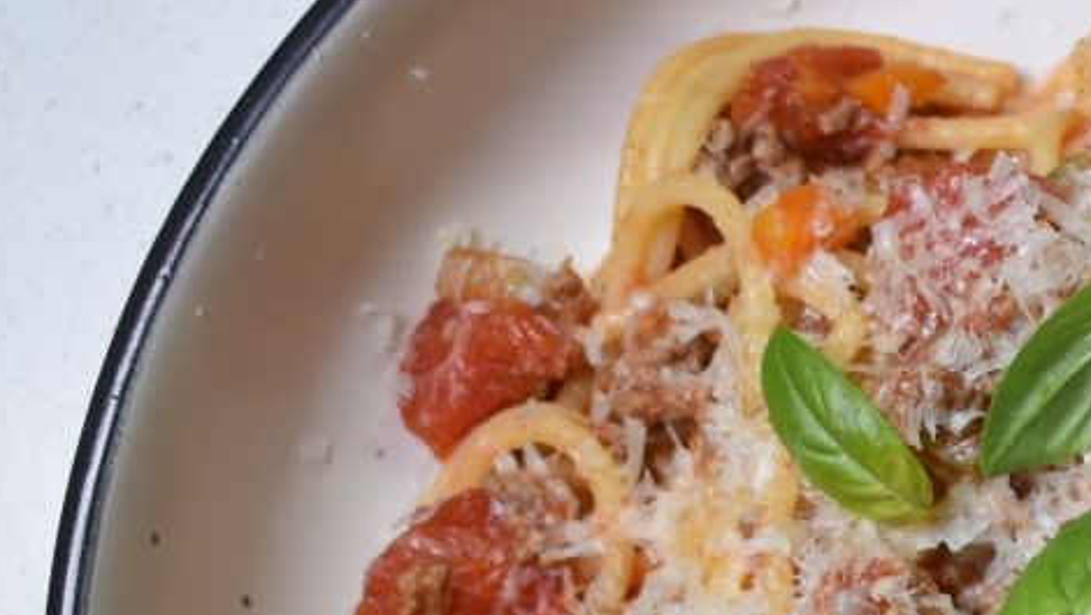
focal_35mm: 168
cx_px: 1497
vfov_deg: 7.2
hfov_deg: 12.4
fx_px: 4857
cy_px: 863
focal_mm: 31
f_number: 4.2
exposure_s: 1/60
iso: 640
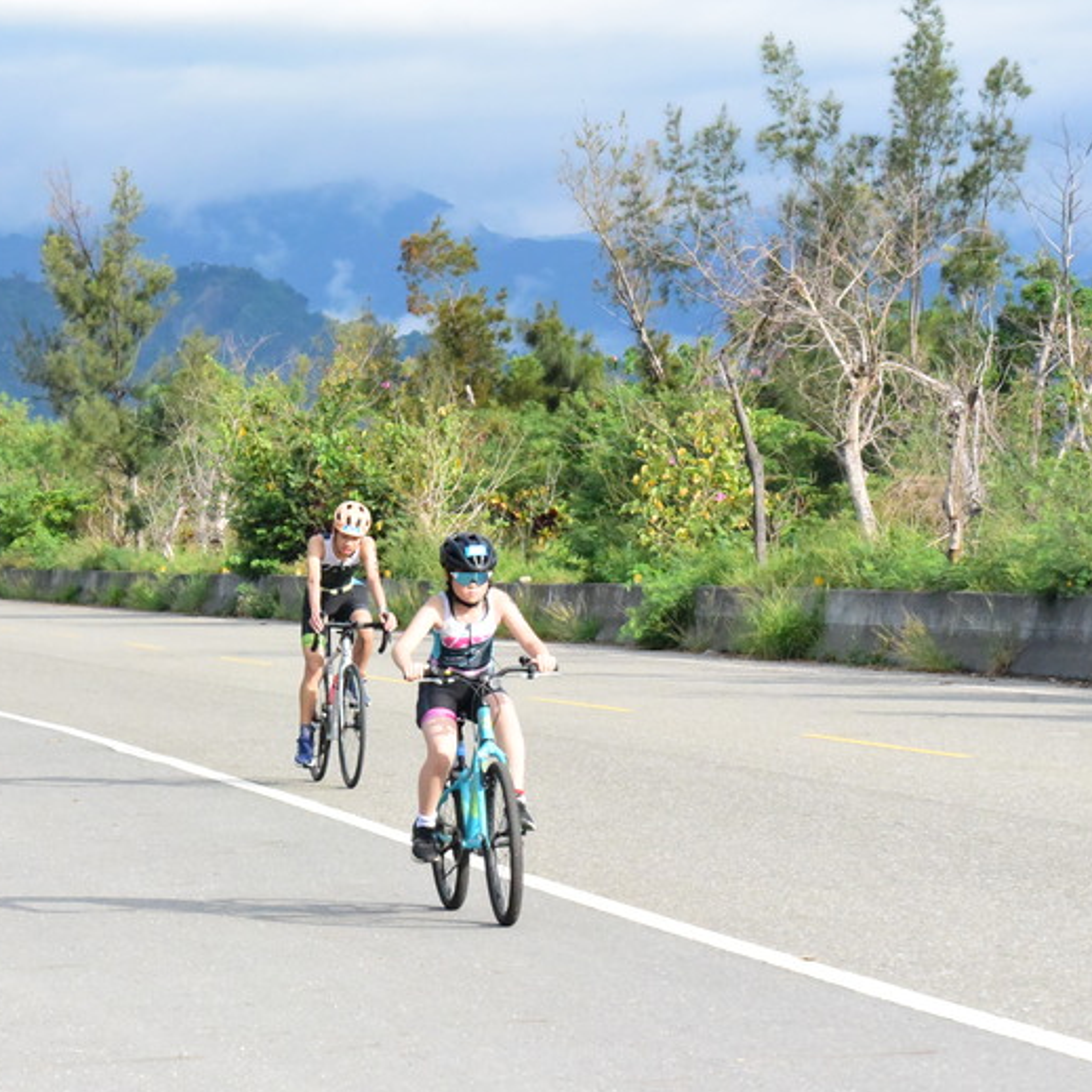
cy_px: 546
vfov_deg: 11.2
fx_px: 5568
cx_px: 318
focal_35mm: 156
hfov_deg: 11.2
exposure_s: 1/4000
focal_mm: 122
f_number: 16
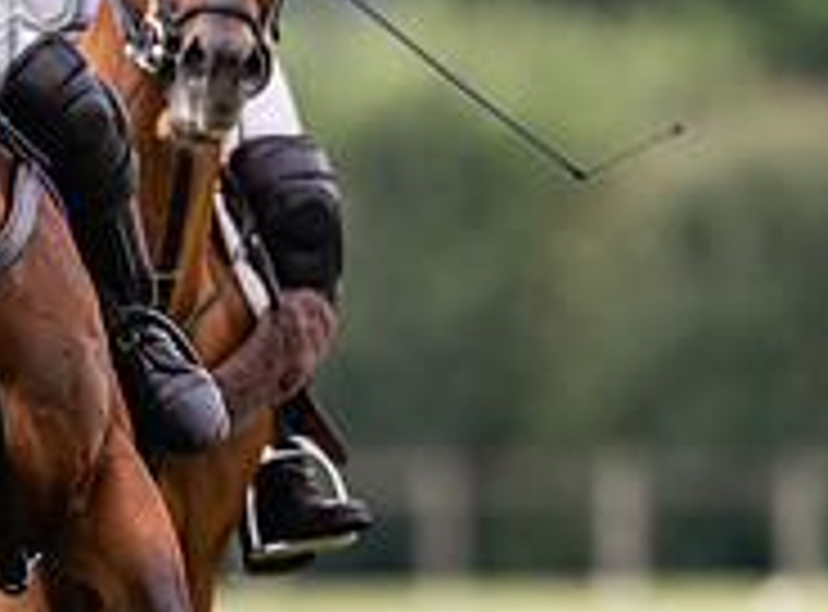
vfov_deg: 0.9
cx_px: -328
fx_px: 40214
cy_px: 367
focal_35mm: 1690
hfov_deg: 1.2
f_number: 4
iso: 1000
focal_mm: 500
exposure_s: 1/1250
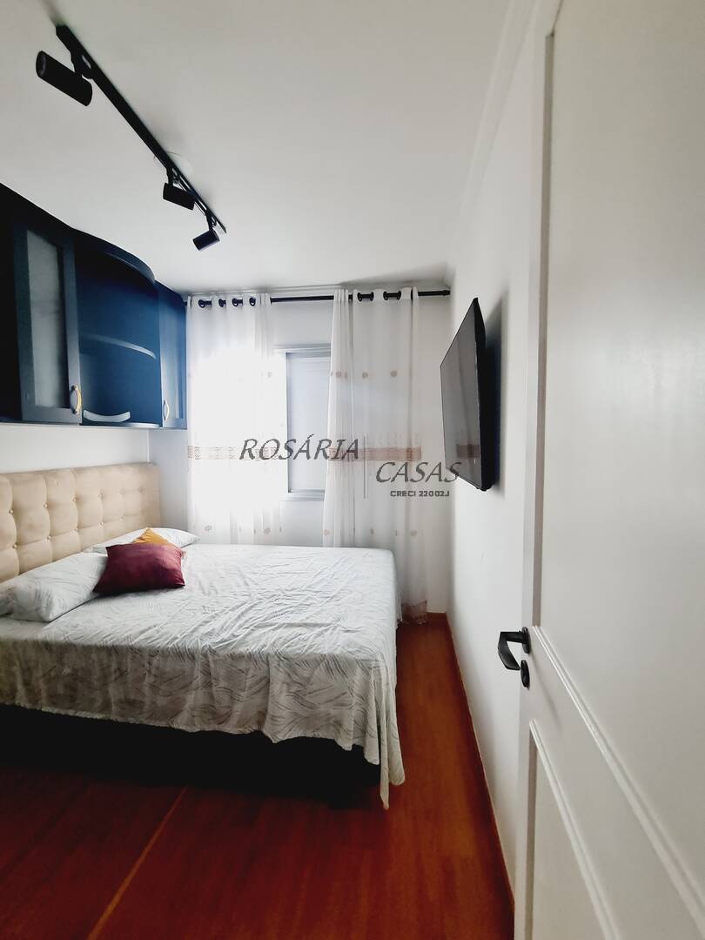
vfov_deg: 106.2
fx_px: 353
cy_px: 470
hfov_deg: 89.9
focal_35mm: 13
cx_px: 352
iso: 320
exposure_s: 1/60
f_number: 2.2
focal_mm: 2.2
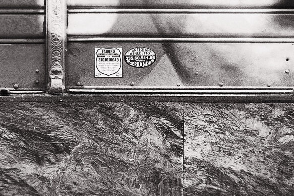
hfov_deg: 12.2
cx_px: 6
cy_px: -119
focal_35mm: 167
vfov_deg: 8.0
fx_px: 1364
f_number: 4.5
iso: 5000
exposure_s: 1/250
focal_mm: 27
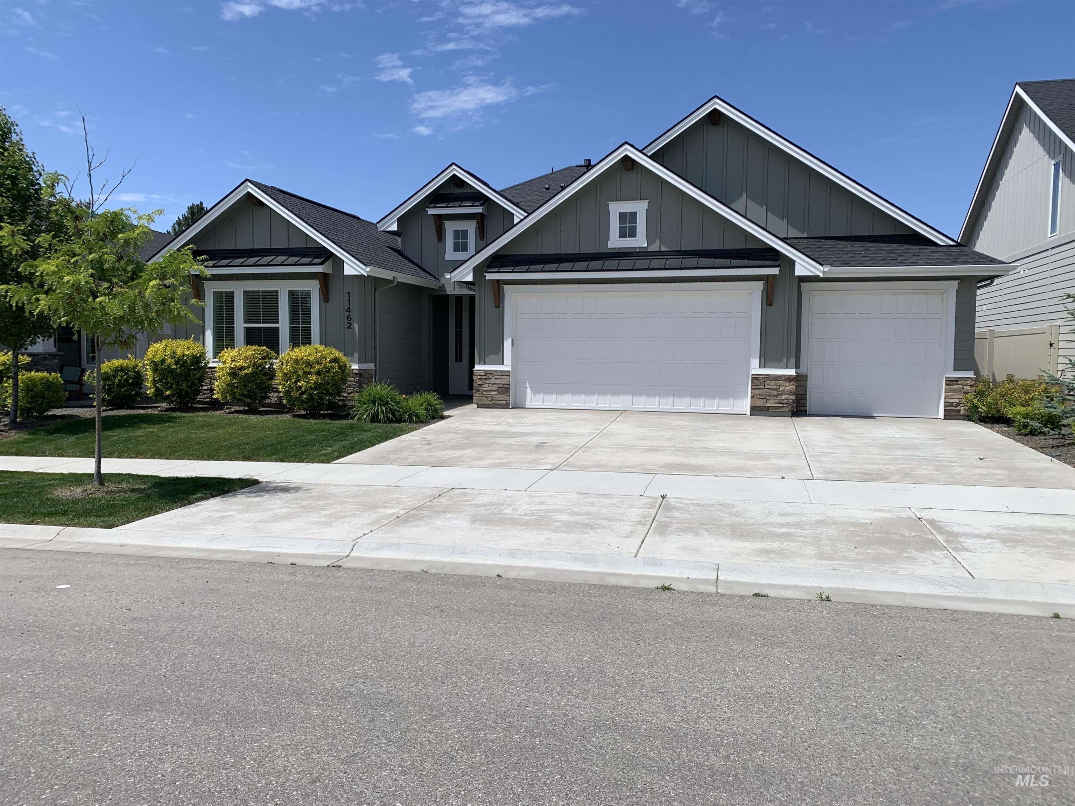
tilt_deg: -2.1
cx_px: 538
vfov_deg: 53.1
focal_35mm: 26
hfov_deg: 67.3
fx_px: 807
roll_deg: +1.4
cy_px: 403
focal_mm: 4.25
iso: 25
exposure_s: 1/3521
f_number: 1.8
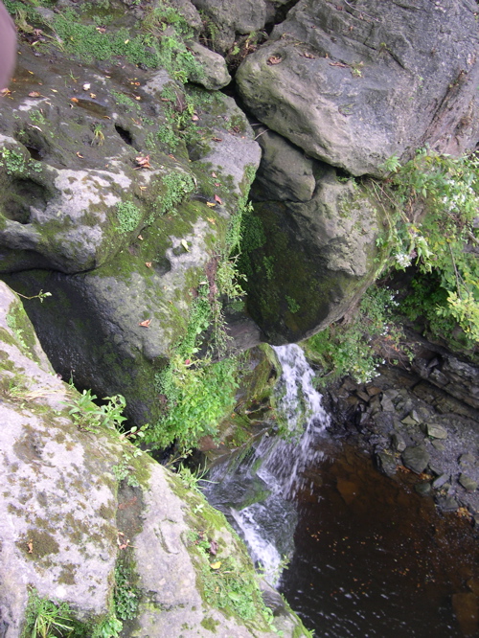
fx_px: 701
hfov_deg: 37.7
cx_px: 240
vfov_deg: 49.0
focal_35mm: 38
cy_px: 319
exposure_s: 1/51.7
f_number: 2.8
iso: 100
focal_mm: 8
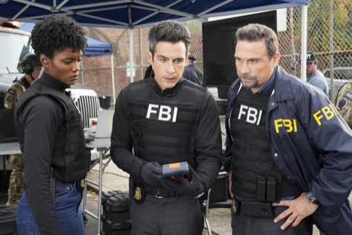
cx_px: 185
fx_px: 460
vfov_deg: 28.6
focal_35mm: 47
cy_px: 122
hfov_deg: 41.9
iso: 1600
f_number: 6.3
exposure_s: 1/500
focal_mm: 44
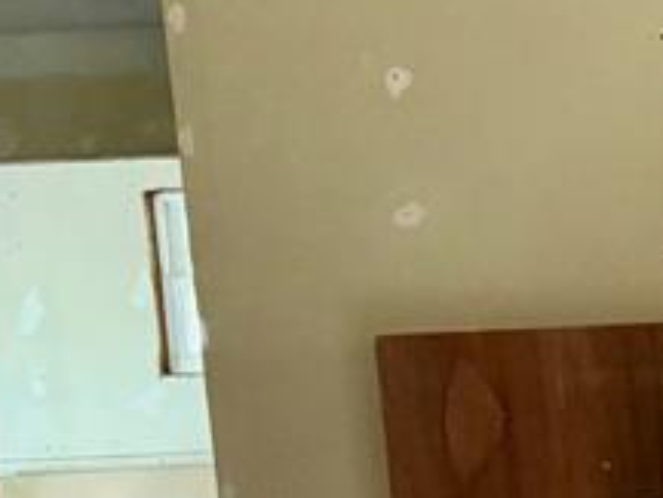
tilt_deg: -5.3
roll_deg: +2.4
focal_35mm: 114
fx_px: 2183
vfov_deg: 12.7
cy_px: 556
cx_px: 1544
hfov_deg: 13.3
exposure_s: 1/50
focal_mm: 6.76
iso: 800
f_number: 1.78
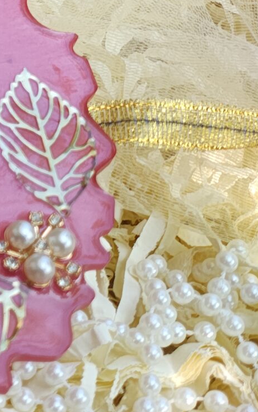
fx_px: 1034
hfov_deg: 12.5
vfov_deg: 22.0
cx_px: -265
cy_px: 40
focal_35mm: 92
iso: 131
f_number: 1.4
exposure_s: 1/200
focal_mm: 5.89
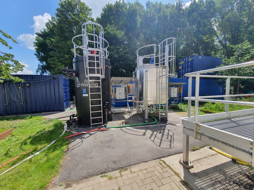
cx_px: 127
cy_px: 95
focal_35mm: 13
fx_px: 95
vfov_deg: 89.9
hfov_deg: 106.2
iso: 50
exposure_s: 1/722
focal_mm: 1.8
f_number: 2.2
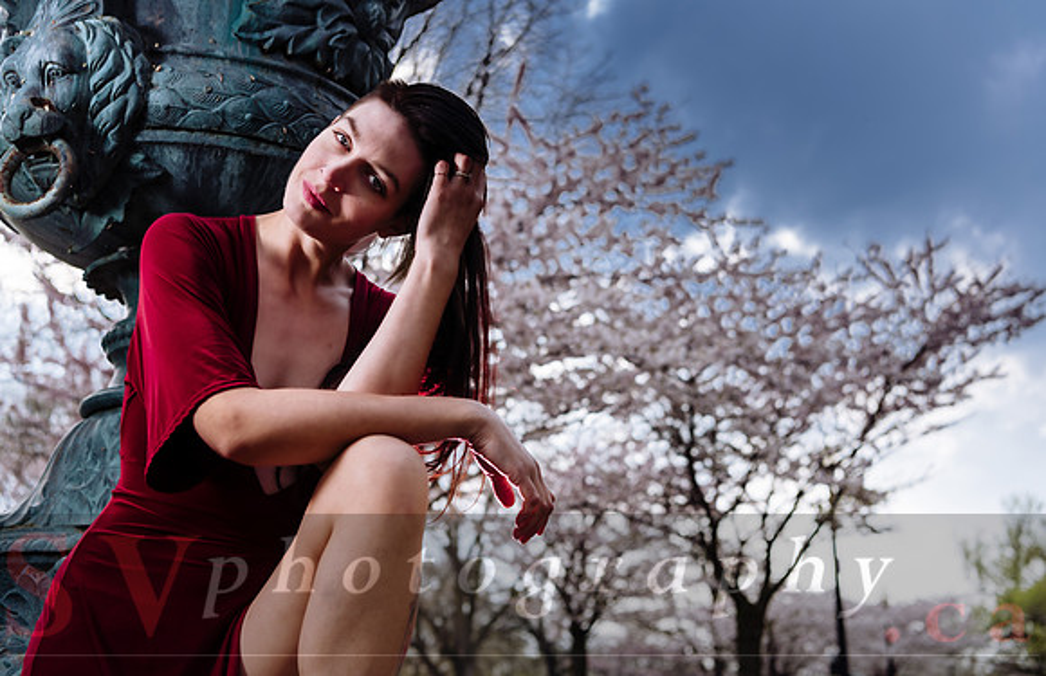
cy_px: 328
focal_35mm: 48
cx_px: 523
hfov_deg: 41.1
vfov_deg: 27.3
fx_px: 1394
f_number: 4
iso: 64
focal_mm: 48
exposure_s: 1/125
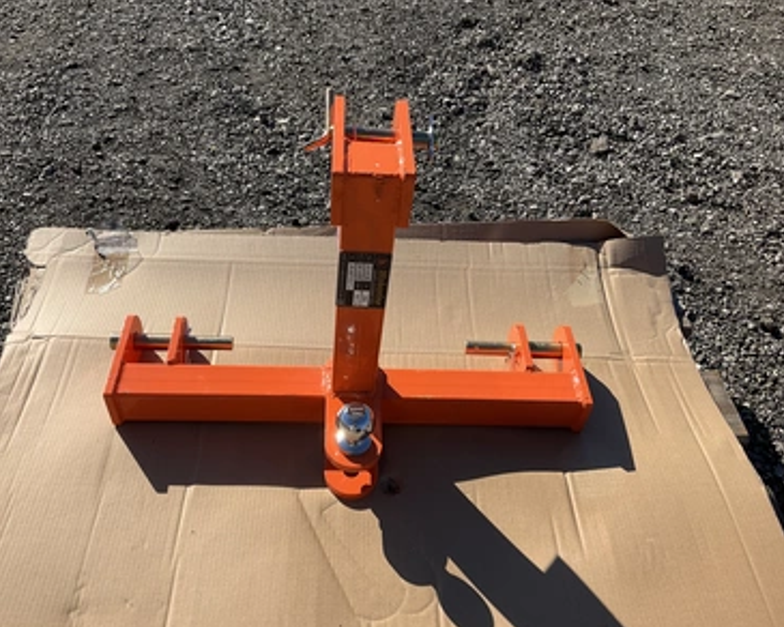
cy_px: 318
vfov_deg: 47.1
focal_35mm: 31
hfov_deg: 57.1
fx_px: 719
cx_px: 357
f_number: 1.8
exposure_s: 1/2058
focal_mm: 3
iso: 25
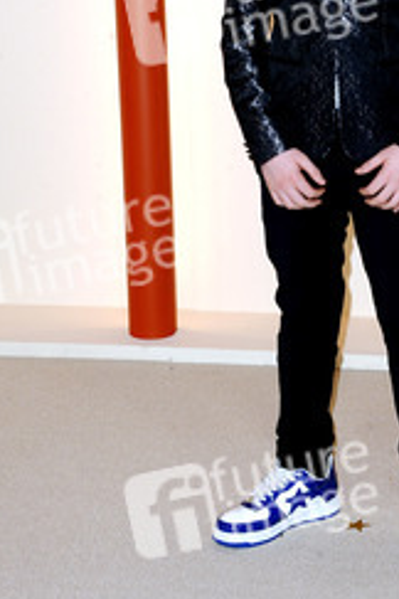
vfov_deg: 19.8
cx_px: 324
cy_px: 131
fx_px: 1696
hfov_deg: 13.4
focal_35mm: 102
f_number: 7.1
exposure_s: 1/200
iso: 1600
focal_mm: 62
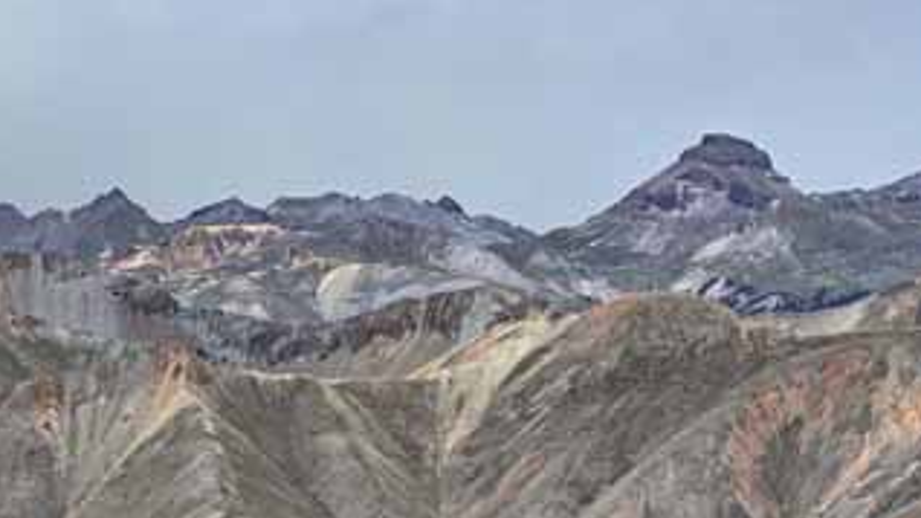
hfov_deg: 17.0
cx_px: 35
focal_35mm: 124
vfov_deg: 9.7
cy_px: 531
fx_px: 3029
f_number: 6.3
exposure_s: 1/640
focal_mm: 47
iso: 64
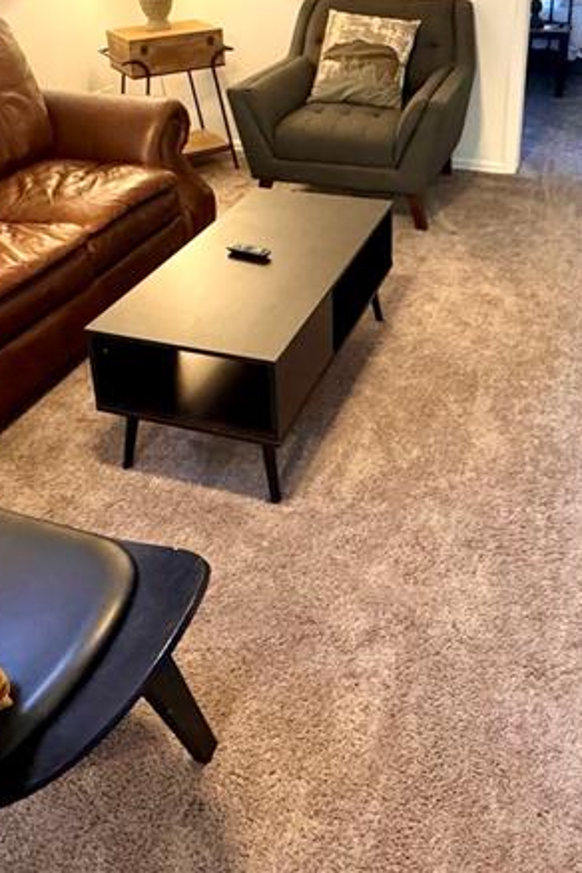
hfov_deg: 38.7
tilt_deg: -22.8
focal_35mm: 34
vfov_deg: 53.0
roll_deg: +0.3
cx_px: 353
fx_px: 824
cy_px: 204
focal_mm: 2.22
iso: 800
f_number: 2.2
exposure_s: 1/60
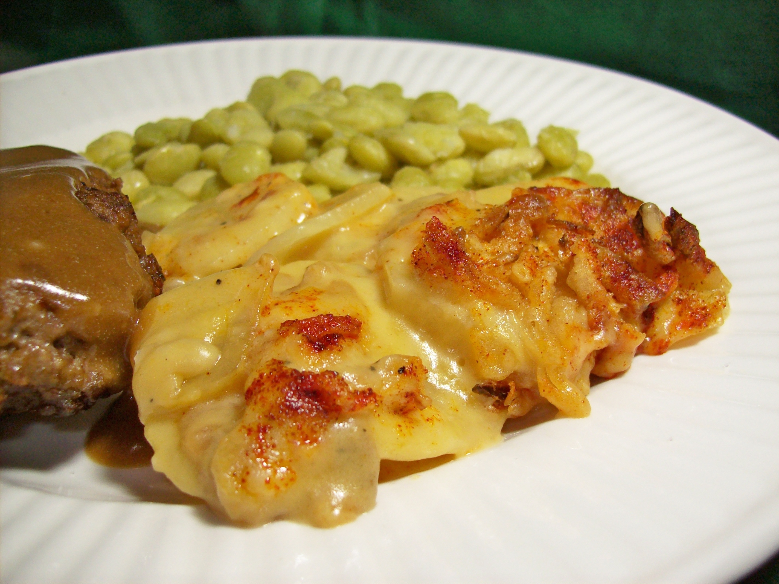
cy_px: 292
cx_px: 390
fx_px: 810
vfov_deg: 39.6
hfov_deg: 51.4
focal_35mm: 36
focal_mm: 6
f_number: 2.7
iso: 80
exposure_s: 1/64
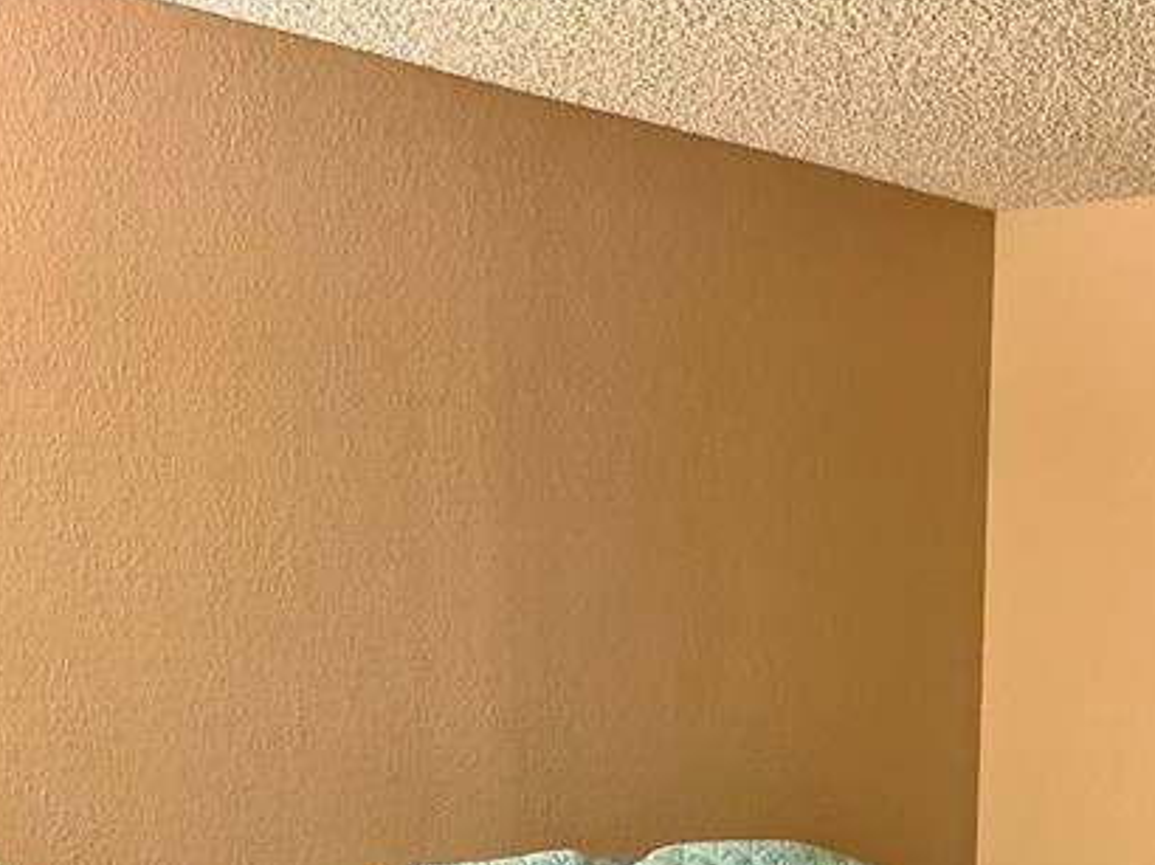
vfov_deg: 20.9
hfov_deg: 28.4
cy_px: 1065
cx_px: 1085
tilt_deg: -10.4
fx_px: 2168
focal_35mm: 65
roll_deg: -1.9
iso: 500
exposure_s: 1/40
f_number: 1.5
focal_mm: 5.7
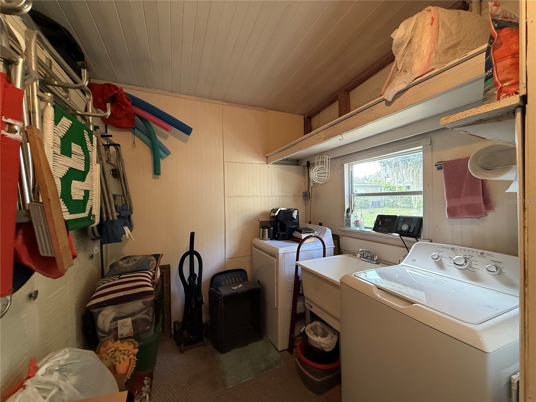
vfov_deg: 85.7
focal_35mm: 14
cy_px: 201
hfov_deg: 102.1
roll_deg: +0.9
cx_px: 268
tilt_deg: +1.5
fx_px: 217
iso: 400
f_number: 2.2
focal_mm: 2.22
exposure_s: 1/120
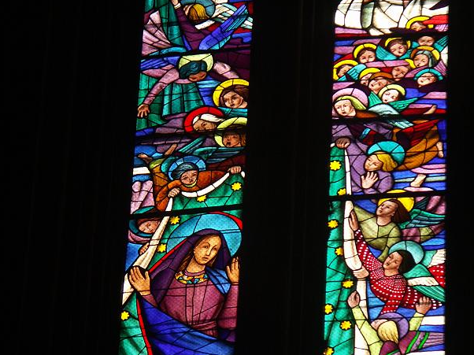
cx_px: 275
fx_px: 3819
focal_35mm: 279
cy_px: 220
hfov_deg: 7.1
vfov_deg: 5.3
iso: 64
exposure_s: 1/160
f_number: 3.5
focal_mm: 41.96
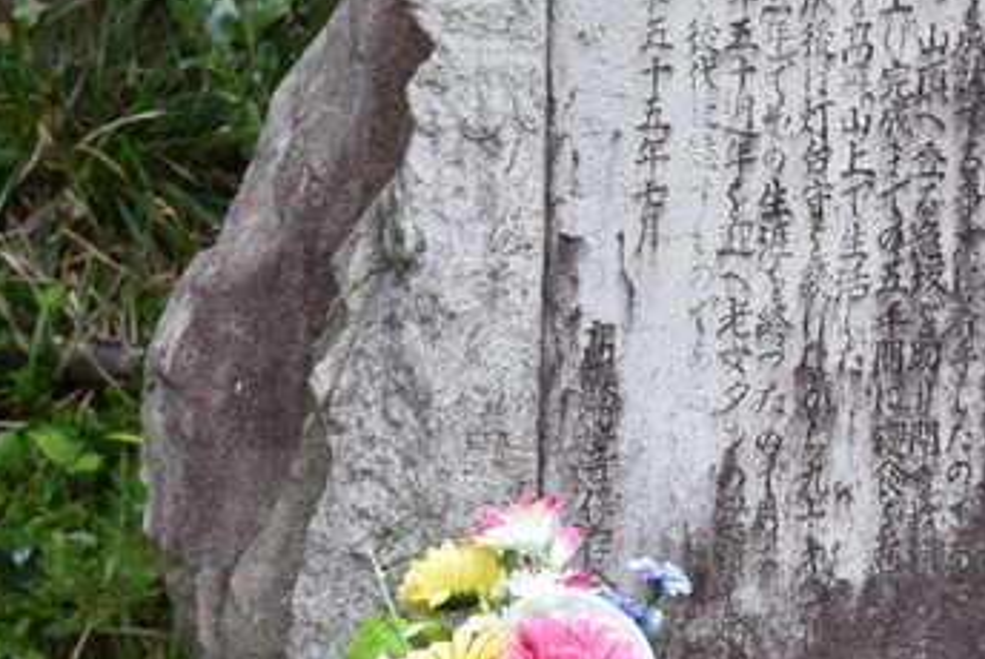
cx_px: 830
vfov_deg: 10.5
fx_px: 3580
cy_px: 163
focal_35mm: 131
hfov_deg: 15.5
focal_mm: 25
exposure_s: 1/60
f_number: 5.6
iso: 400
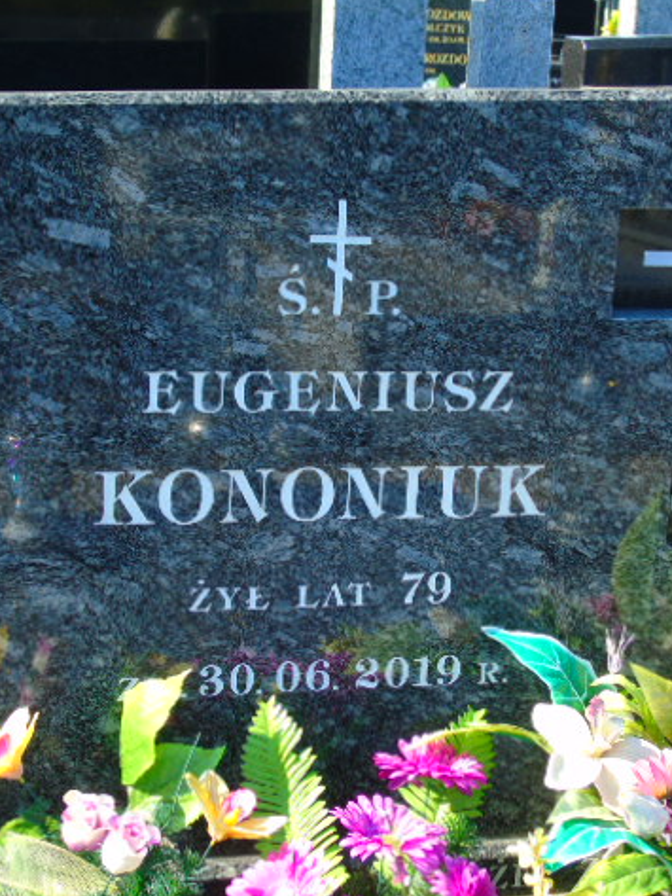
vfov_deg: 26.7
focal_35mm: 73
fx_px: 1889
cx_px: 348
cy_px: 447
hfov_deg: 20.2
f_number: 4.3
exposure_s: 1/160
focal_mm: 9.6
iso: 80
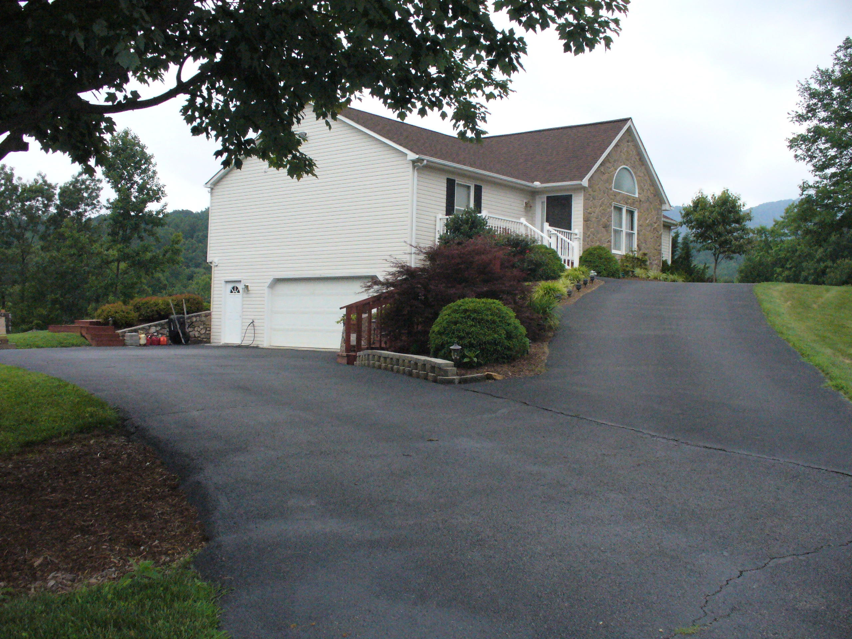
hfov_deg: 50.1
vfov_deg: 38.7
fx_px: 911
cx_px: 426
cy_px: 320
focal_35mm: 37
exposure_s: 1/800
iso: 400
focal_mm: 6.1
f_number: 5.6
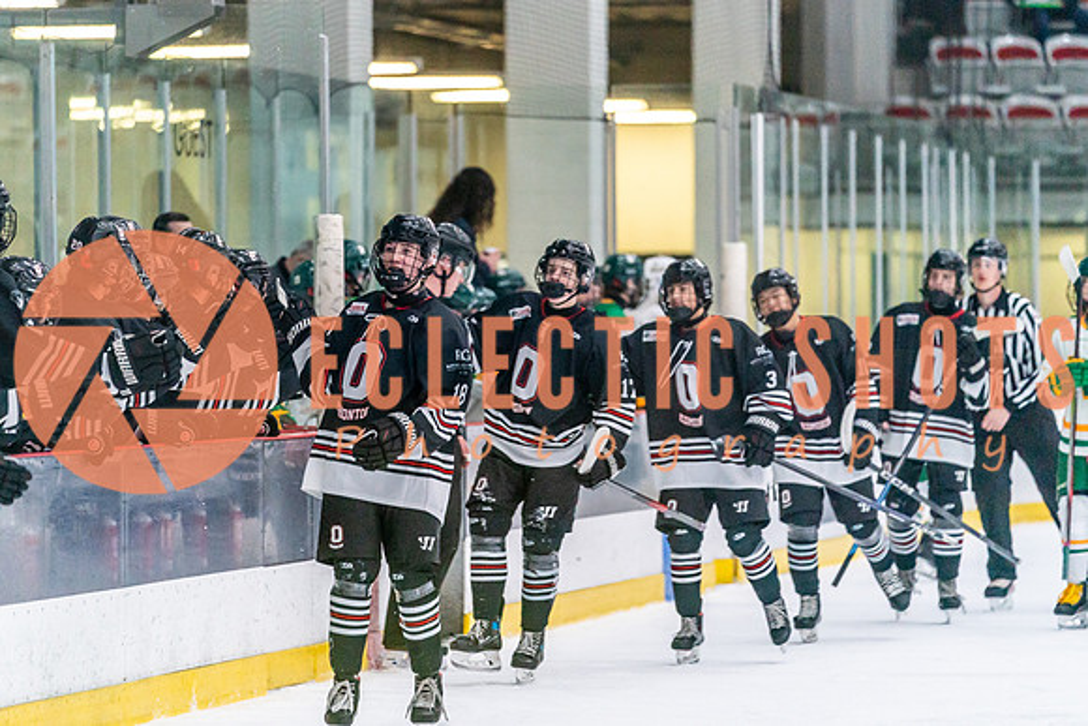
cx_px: 459
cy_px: 306
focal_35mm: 239
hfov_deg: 8.6
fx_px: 7213
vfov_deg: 5.8
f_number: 2.8
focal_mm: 200
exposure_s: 1/1250
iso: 3200
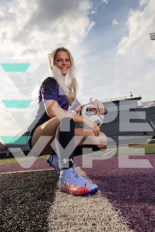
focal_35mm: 32
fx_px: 207
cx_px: 78
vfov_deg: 58.7
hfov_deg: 41.1
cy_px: 116
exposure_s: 1/250
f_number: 13
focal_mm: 32
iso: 250
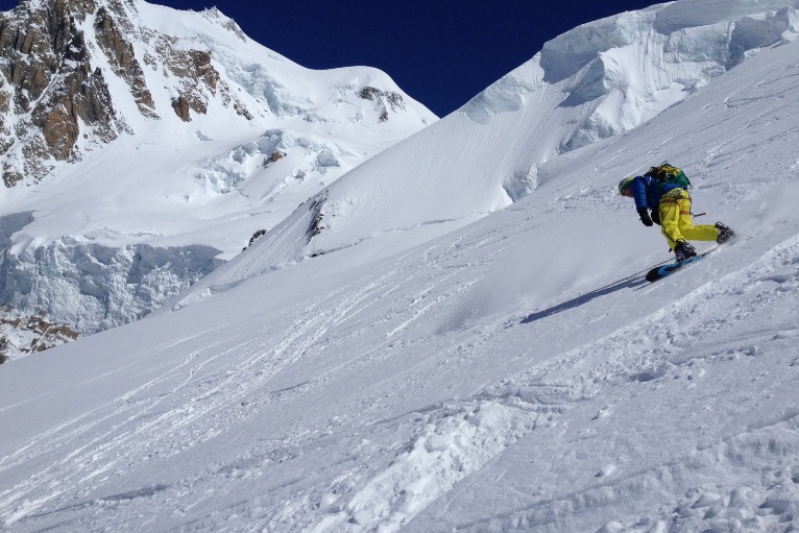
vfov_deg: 35.0
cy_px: 234
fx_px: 843
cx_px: 391
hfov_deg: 50.7
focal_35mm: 38
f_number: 2.4
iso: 50
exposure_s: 1/11111
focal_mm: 4.28
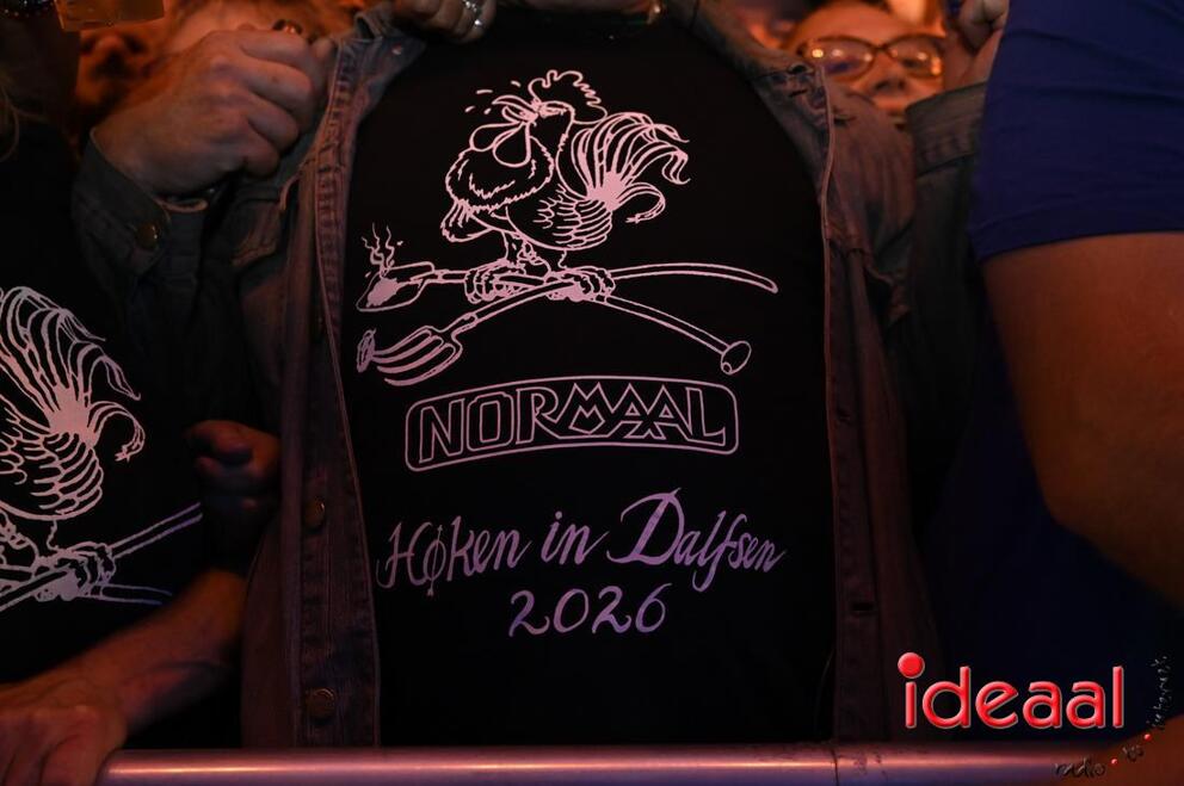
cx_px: 592
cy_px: 393
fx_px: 1577
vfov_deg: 28.0
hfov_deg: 41.2
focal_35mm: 48
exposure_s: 1/60
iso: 6400
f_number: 4
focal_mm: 48
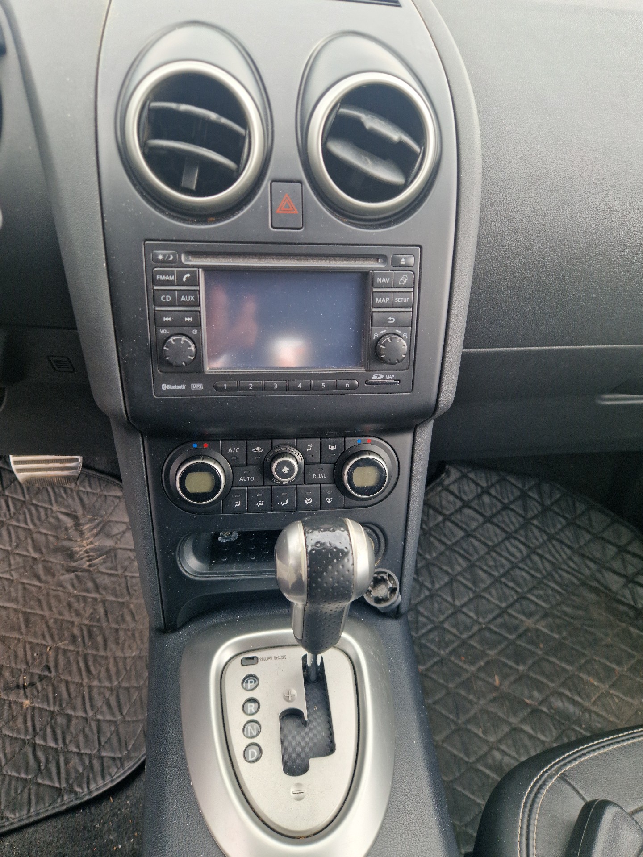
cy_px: 428
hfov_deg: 58.9
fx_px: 570
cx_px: 322
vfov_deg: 73.9
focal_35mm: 23
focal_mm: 5.4
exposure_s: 1/50
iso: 50
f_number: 1.8
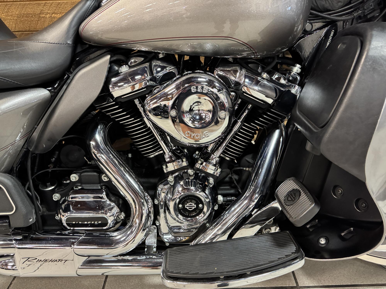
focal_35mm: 24
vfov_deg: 56.8
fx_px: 268
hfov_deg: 71.6
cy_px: 144
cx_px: 193
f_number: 1.78
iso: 800
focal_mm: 6.76
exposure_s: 1/60
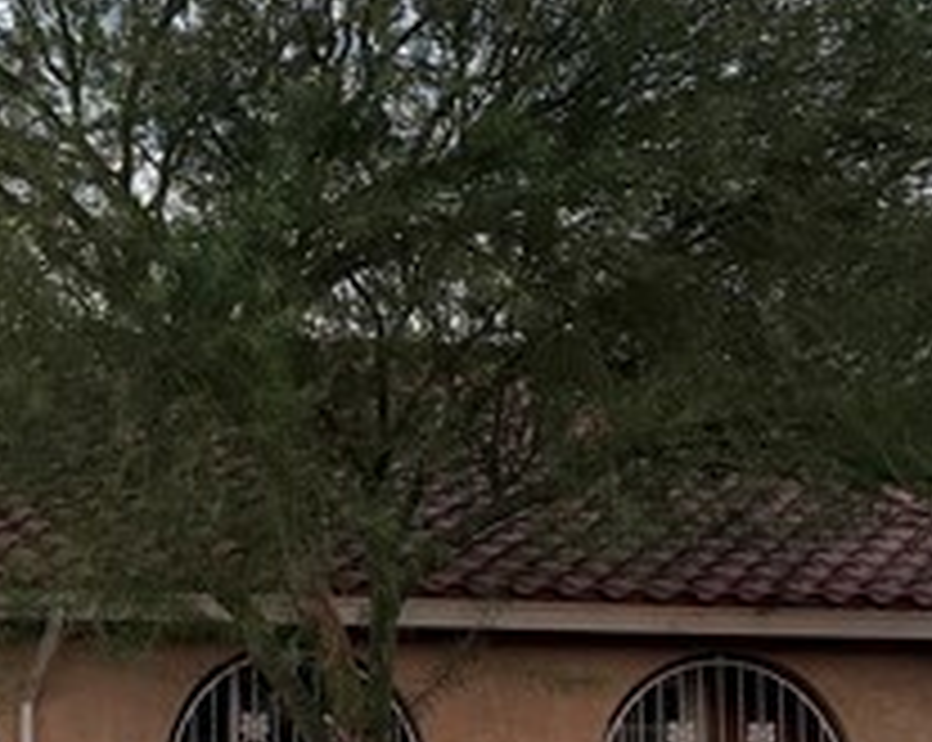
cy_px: 517
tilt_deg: +4.0
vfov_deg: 13.2
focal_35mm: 116
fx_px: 3195
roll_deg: -0.9
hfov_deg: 15.7
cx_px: -311
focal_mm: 6.76
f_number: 1.78
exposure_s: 1/178
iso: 64
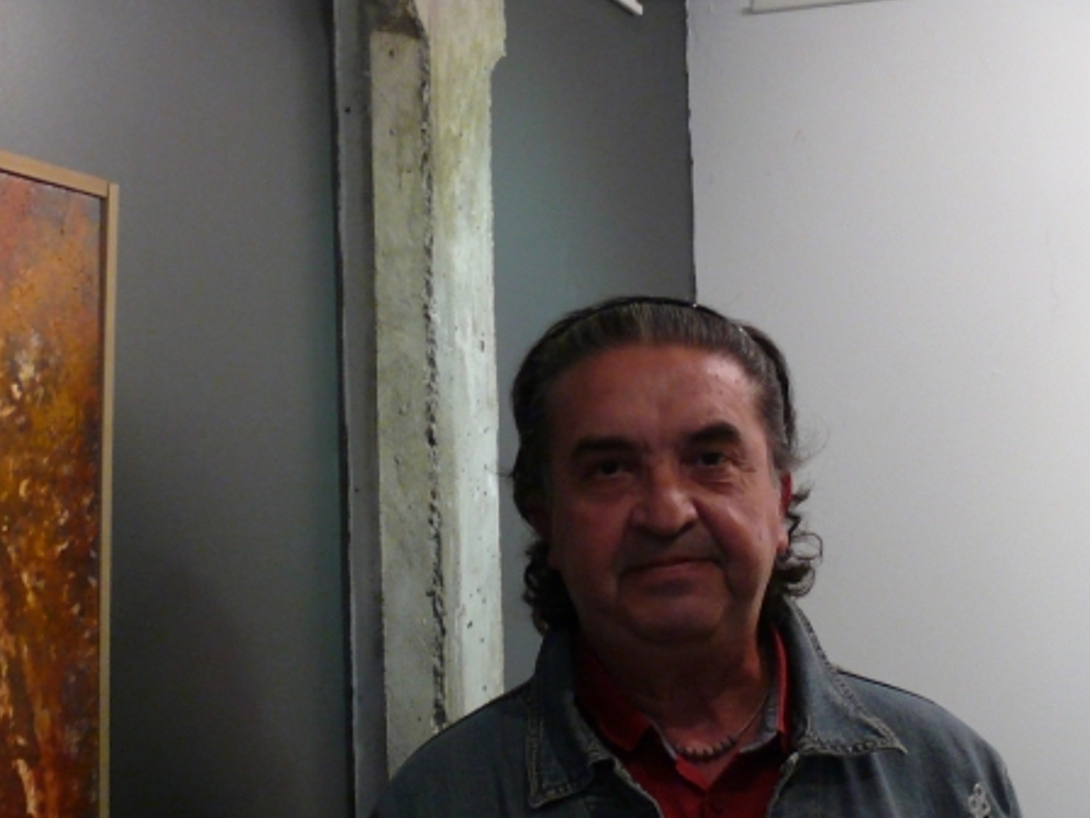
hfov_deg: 24.3
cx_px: 710
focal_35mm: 80
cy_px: 762
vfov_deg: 18.1
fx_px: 2519
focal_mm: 7.4
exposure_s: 1/30
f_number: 2.8
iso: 200
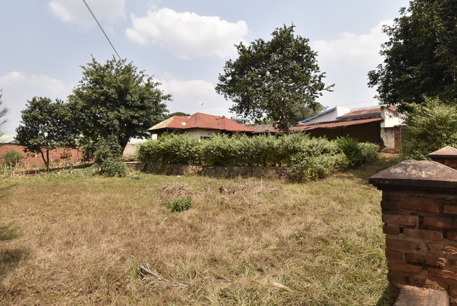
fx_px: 254
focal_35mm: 20
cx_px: 210
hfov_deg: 83.8
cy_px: 137
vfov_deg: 61.9
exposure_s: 1/500
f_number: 8
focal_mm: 10
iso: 250
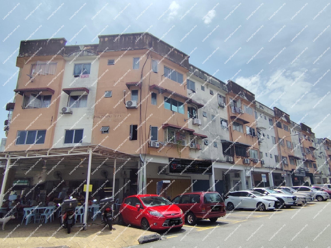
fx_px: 182
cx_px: 166
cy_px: 124
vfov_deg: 68.7
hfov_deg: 84.7
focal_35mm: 19
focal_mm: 1.65
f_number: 2.2
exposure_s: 1/3349
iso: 50
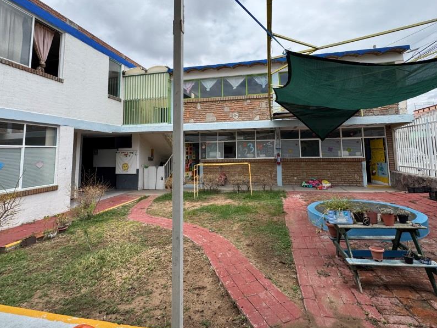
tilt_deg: +5.2
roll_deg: +1.3
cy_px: 129
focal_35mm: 18
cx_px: 225
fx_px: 227
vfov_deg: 70.8
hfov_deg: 87.7
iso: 50
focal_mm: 2.22
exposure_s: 1/1536
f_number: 2.2
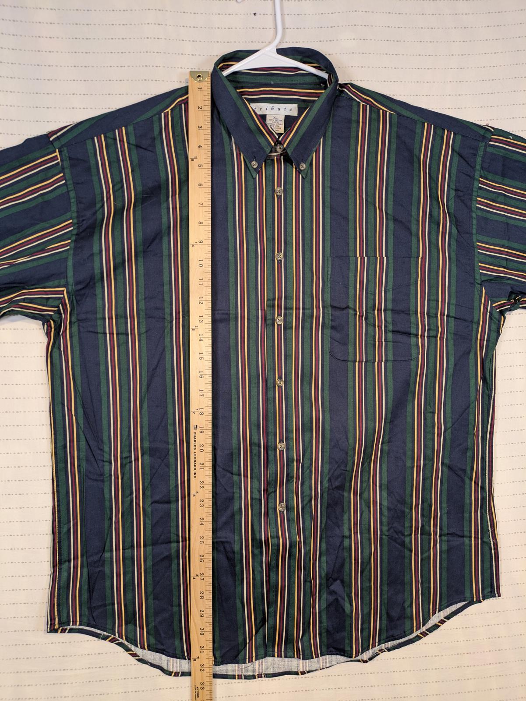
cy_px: 350
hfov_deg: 54.9
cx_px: 263
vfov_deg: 69.4
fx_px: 506
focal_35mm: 25
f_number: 1.89
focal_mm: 5.43
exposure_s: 1/40
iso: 124
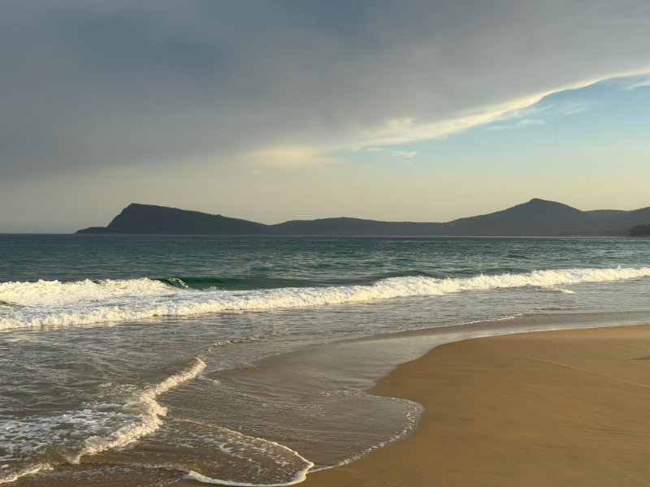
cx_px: 325
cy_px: 244
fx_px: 901
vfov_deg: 30.3
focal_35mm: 48
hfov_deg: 39.7
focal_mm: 6.8
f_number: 1.8
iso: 64
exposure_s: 1/2865
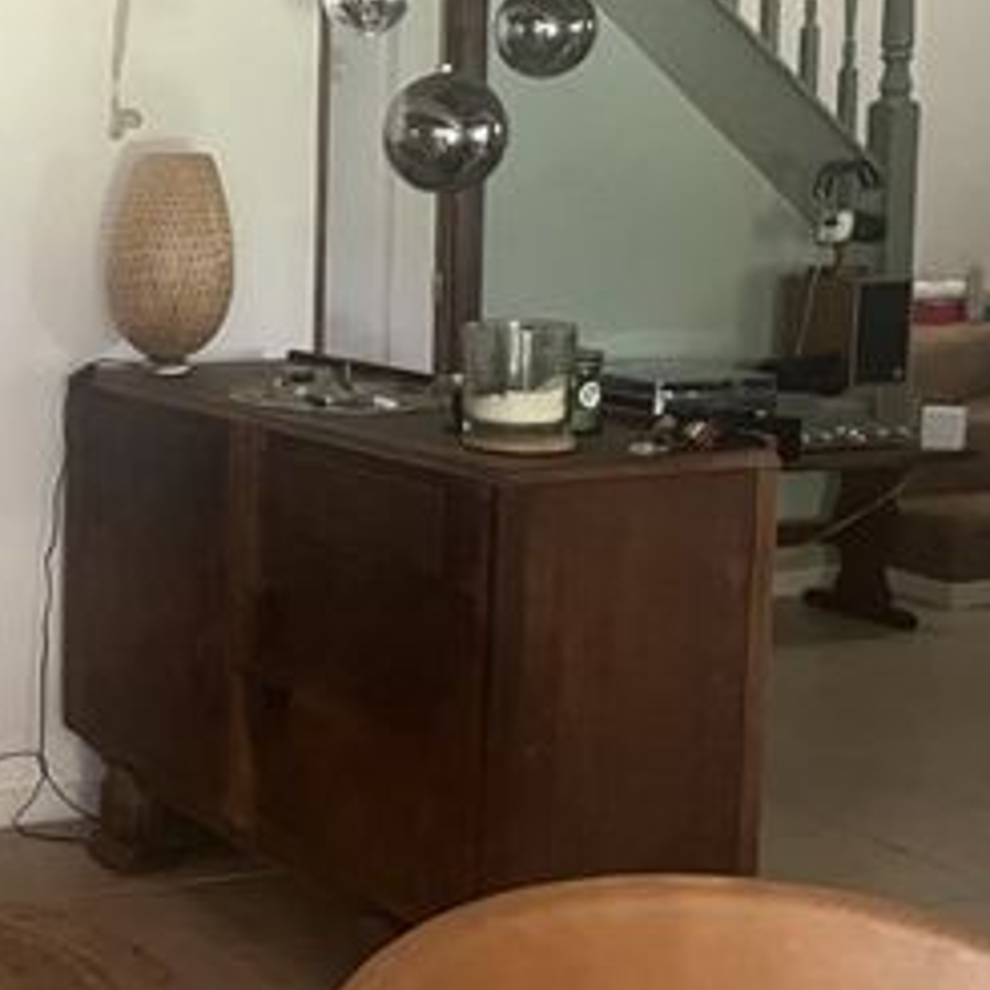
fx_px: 2136
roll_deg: +1.8
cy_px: 388
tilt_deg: -7.4
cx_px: -284
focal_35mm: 66
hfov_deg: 23.2
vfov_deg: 26.0
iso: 500
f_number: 1.6
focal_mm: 5.1
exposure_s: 1/55
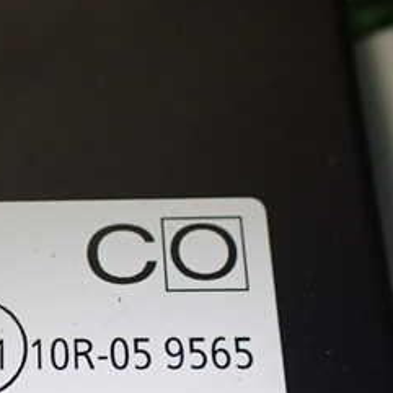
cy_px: 298
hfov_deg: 24.5
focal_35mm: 66
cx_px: -29
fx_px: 848
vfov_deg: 25.8
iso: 640
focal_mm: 5.4
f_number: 2.3
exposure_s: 1/125
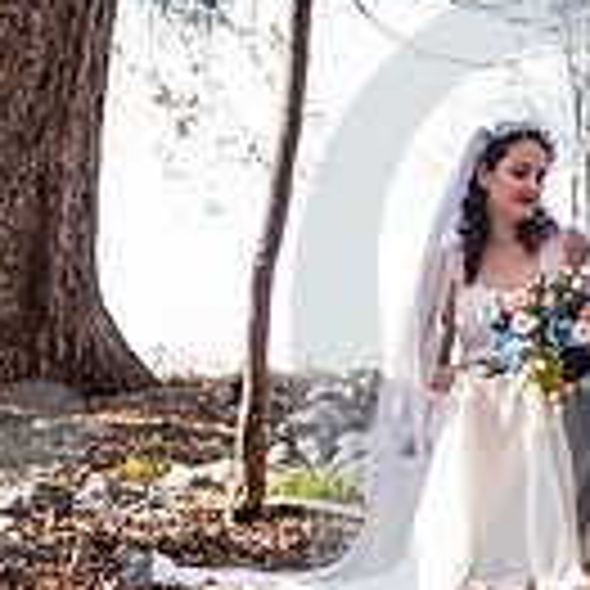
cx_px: 441
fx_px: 3490
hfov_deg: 9.6
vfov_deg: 9.5
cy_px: 743
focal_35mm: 181
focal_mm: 62
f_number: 2.8
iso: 100
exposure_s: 1/160
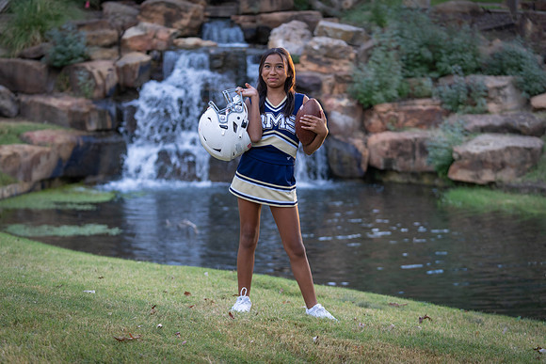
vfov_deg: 16.5
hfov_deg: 24.5
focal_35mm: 83
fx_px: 1259
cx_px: 273
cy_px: 182
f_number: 2.8
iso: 640
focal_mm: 83
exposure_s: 1/320
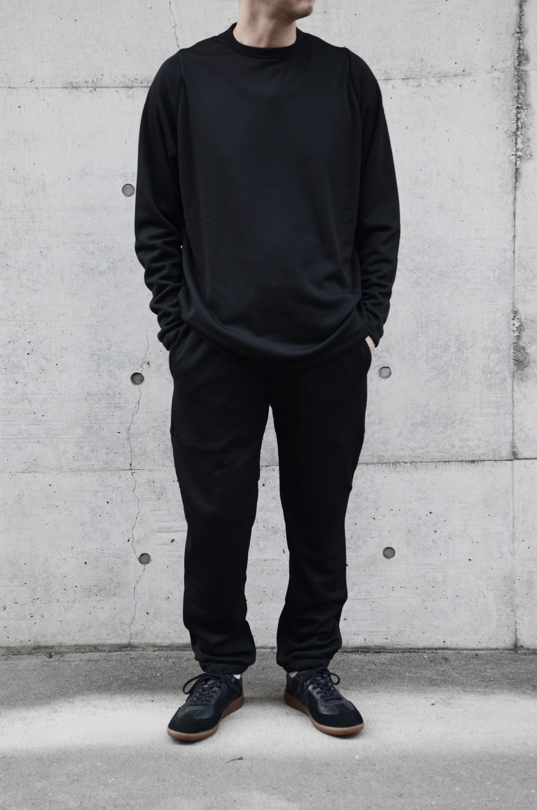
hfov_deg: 20.5
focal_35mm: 66
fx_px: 1483
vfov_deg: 30.6
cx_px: 268
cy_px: 405
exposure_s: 1/100
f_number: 5
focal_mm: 44
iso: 400
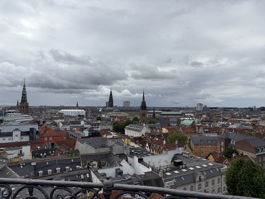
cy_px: 100
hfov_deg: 67.3
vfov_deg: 53.1
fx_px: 199
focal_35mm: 26
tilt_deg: +2.4
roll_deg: -0.5
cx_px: 132
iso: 50
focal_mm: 5.96
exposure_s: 1/6329
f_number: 1.6
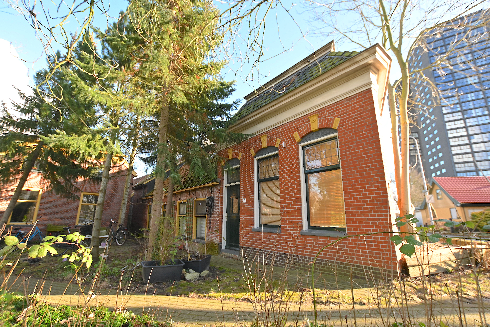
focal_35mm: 15
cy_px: 164
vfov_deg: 77.3
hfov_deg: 100.4
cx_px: 245
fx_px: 204
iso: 180
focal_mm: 10
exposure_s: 1/125
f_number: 5.6
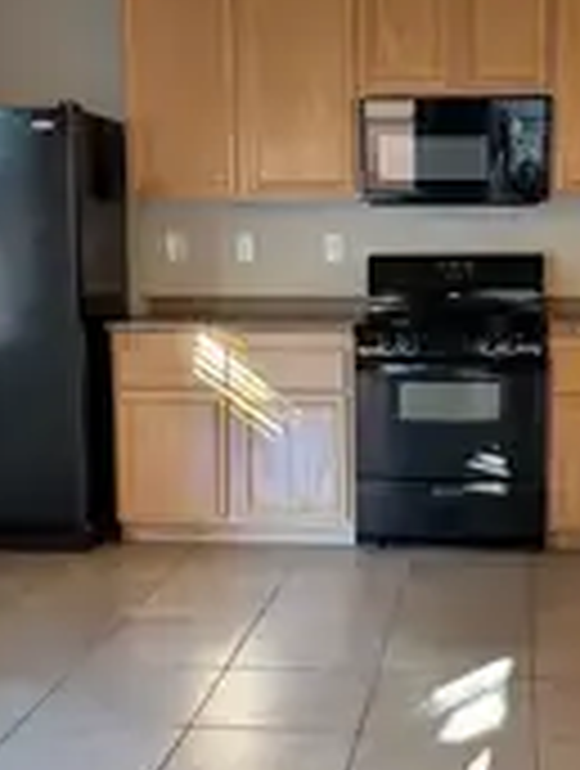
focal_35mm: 56
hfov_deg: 26.1
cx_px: 384
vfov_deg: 34.3
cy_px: 405
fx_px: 1246
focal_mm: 6.9
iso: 68
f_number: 1.68
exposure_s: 1/40
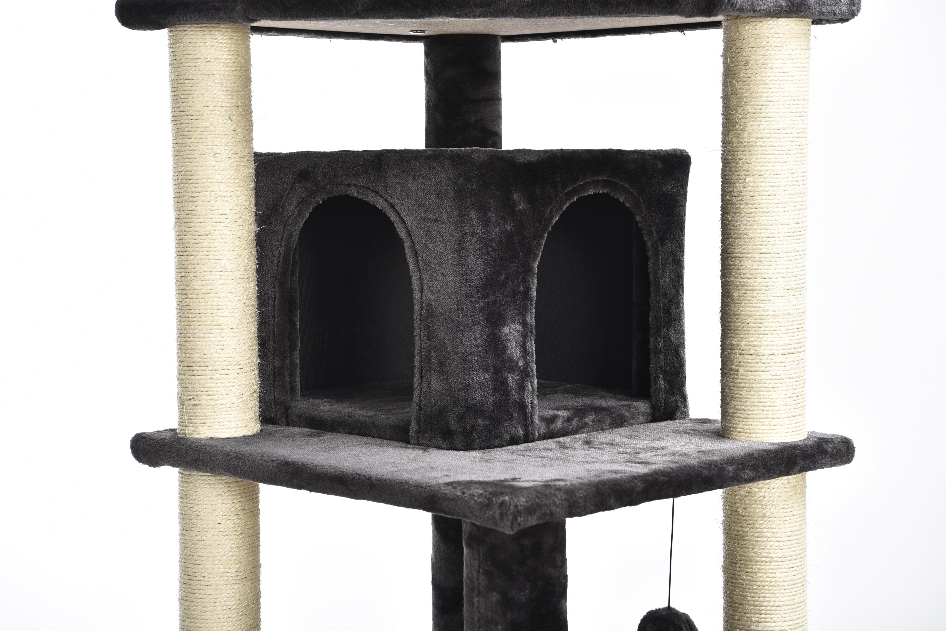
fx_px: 1839
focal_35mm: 70
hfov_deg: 28.8
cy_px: 316
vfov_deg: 19.5
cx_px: 473
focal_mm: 70
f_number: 9
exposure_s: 1/125
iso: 250
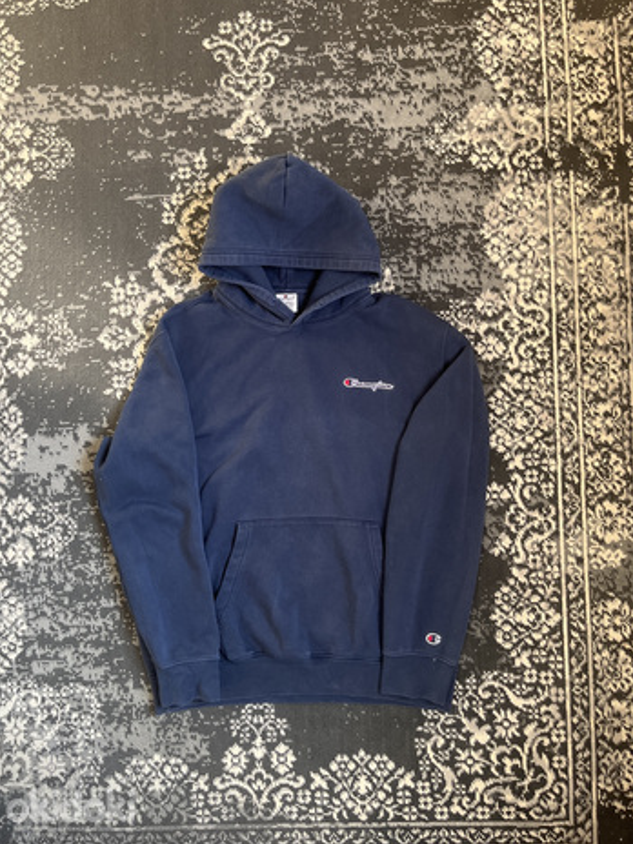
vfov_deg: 63.4
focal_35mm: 28
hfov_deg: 49.7
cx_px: 296
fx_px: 683
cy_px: 415
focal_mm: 5.1
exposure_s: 1/81
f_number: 1.6
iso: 125
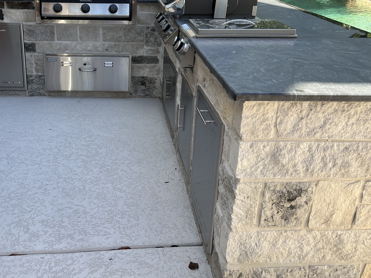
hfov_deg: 47.8
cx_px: 112
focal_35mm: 38
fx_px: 407
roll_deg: +0.3
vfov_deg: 37.2
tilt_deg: -19.4
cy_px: 87
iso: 50
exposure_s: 1/658
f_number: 1.5
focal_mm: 5.7
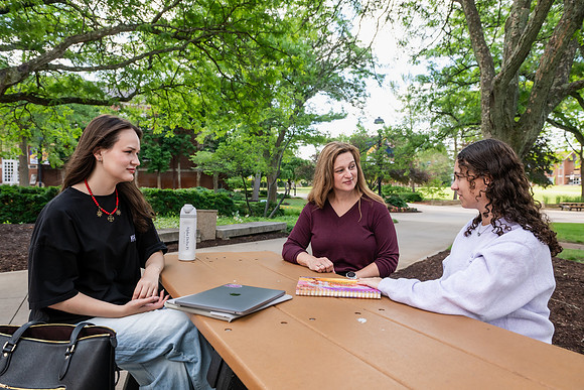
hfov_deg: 69.4
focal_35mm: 26
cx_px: 292
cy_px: 195
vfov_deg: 49.6
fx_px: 422
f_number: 5
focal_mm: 26
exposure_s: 1/320
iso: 500
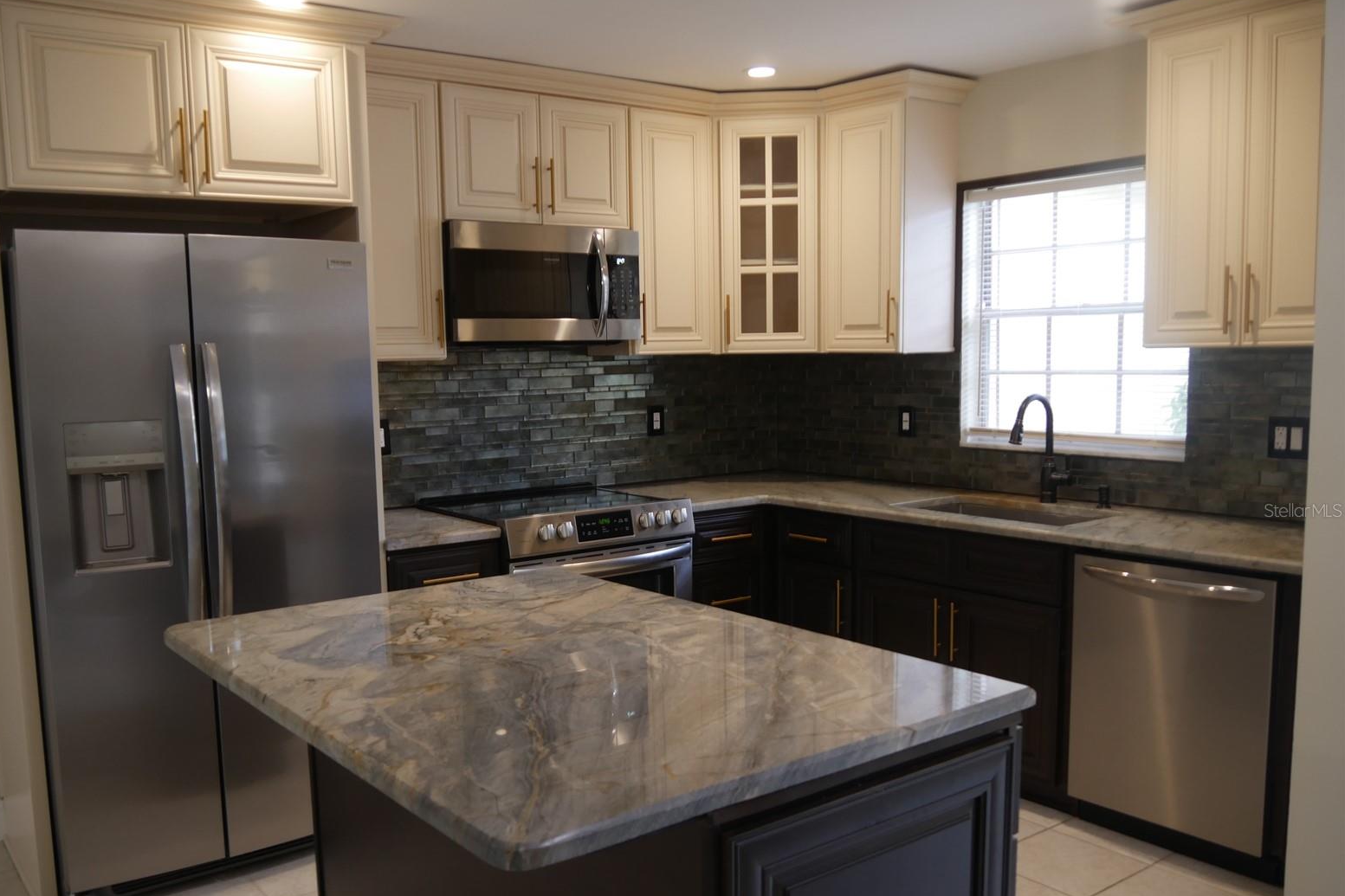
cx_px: 653
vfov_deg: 43.5
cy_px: 510
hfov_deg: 61.9
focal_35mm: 30
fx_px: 1121
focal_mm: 14
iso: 500
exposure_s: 1/60
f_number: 3.5
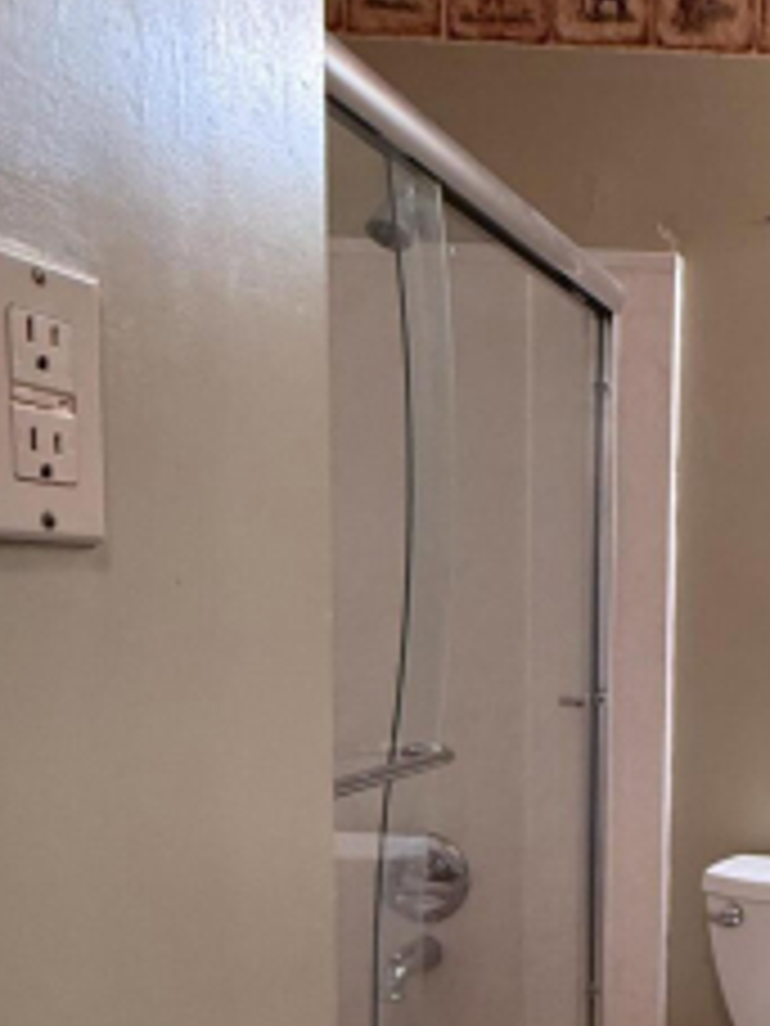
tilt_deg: -7.4
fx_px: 1216
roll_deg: -3.9
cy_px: 763
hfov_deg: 29.3
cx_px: 964
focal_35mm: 41
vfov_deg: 44.3
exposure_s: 1/60
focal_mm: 2.22
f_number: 2.2
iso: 400
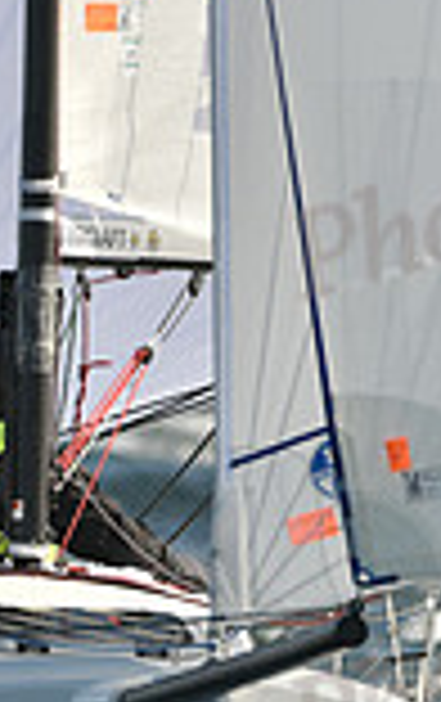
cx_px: 63
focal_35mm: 1512
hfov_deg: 0.9
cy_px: 479
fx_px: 28969
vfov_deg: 1.4
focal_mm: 400
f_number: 5.6
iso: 250
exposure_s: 1/1600
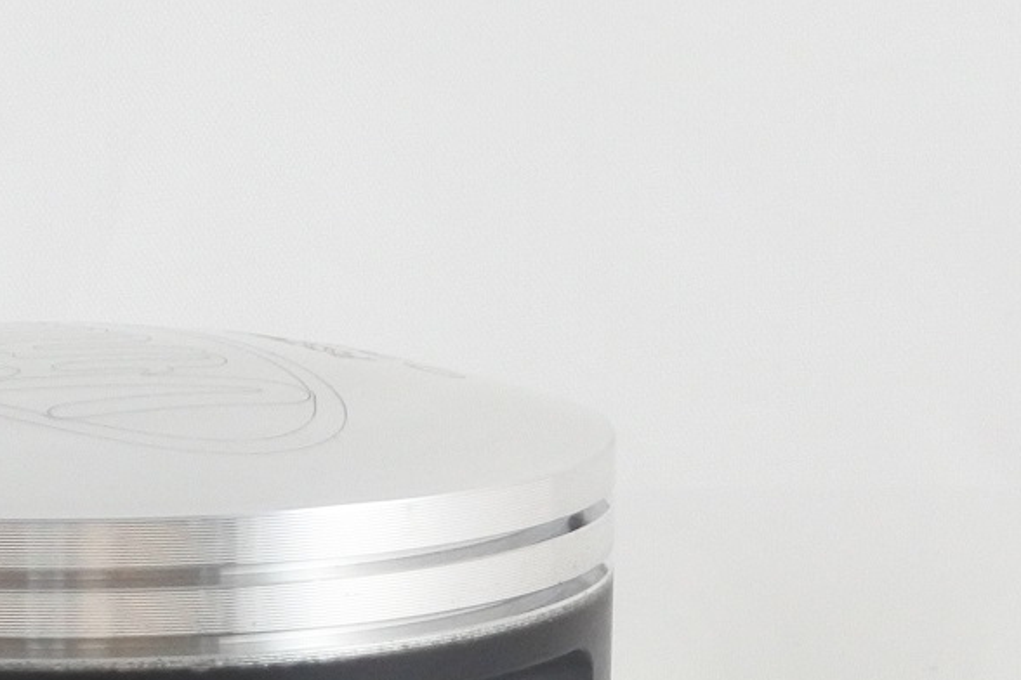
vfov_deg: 9.1
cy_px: 1202
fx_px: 4112
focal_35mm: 145
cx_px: 9
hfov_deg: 14.0
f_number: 4.2
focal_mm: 15
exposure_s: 1/125
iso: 640
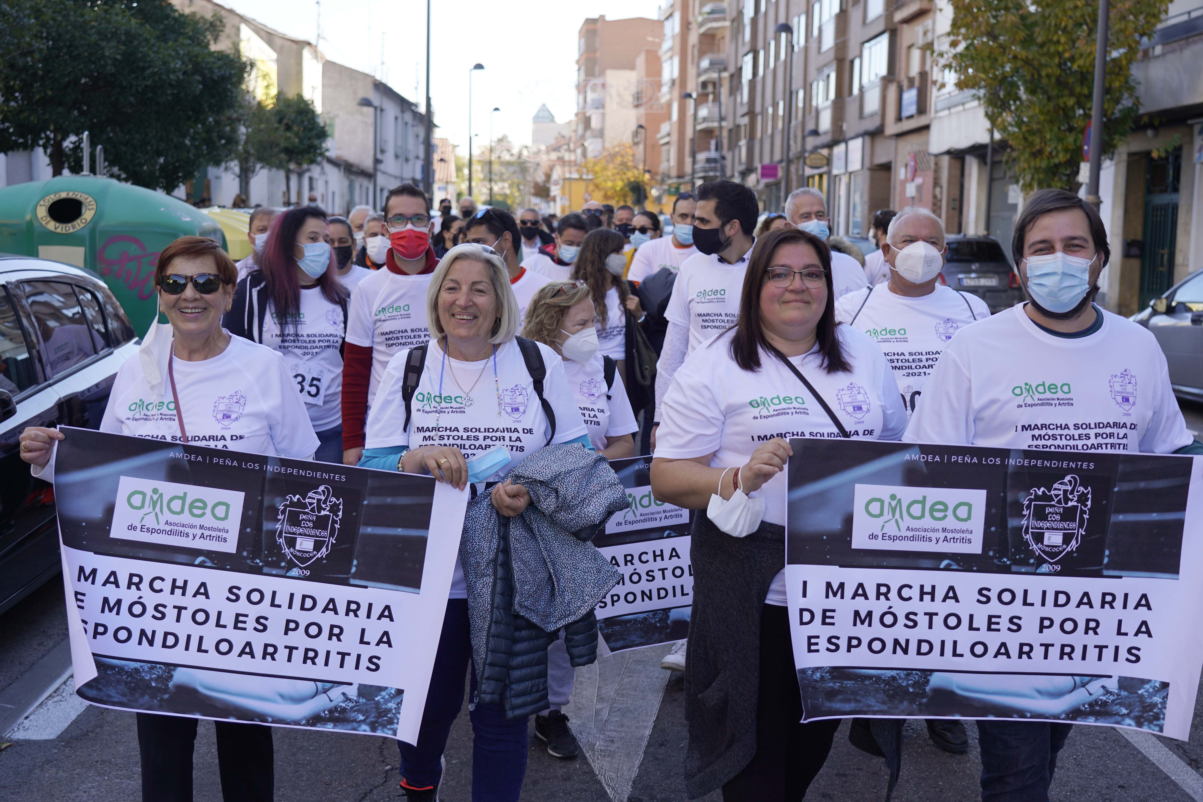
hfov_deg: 46.4
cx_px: 602
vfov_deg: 31.9
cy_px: 401
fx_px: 1403
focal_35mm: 42
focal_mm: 42
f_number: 4
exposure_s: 1/200
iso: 100
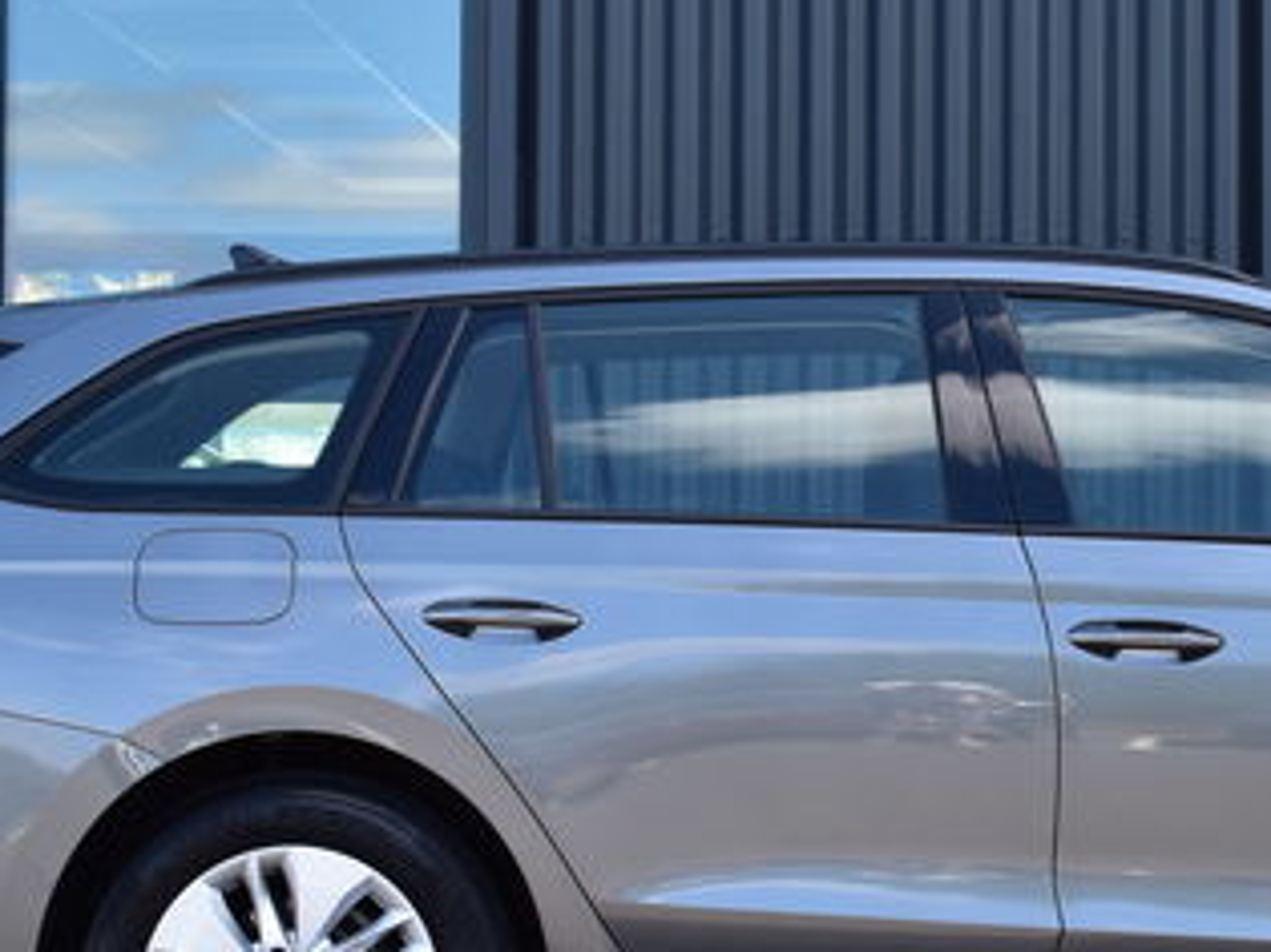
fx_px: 4037
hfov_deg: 17.4
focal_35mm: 110
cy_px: 426
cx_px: 1299
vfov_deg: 13.4
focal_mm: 24
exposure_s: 1/160
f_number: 9
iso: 400
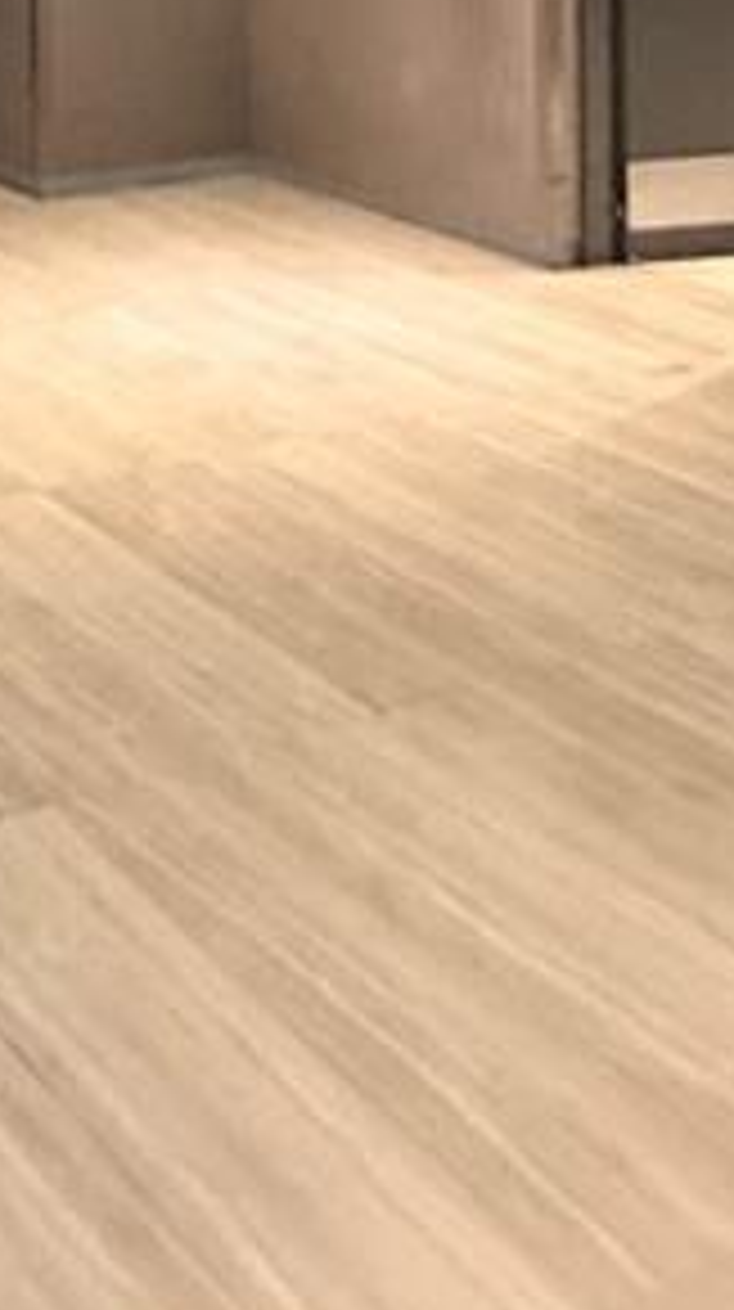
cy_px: -252
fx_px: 2187
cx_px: 122
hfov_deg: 18.8
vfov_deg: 29.0
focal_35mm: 63
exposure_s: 1/60
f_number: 2.2
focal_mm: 2.22
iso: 800
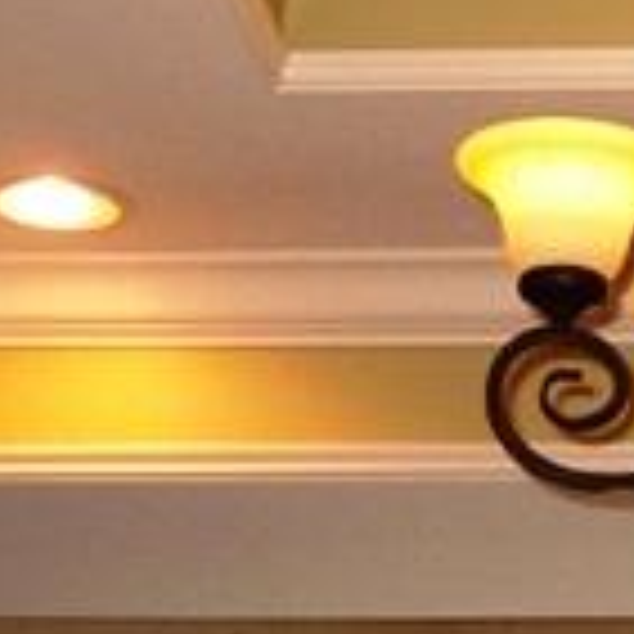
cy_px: 238
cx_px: 989
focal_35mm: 152
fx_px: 3150
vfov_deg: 11.5
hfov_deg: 11.0
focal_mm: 5.8
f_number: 2.6
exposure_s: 1/60
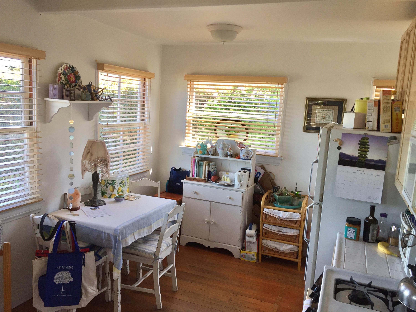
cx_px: 208
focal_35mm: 29
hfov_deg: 61.7
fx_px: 349
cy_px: 156
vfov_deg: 48.2
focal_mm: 4.15
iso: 32
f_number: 2.2
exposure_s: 1/60
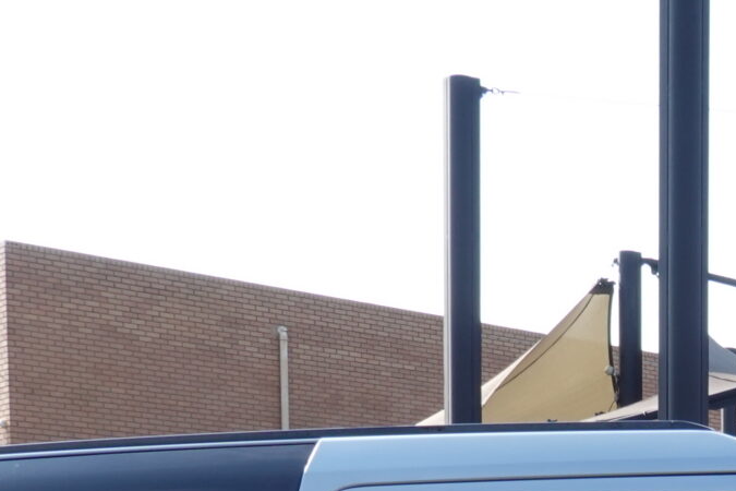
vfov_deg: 13.7
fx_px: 1860
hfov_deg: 20.6
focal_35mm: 91
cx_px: 933
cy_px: 844
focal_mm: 9
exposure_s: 1/60
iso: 125
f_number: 9
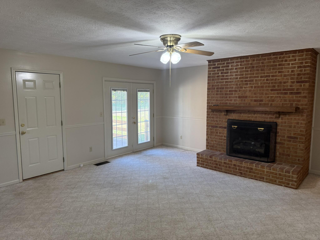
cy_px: 120
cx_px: 160
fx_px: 222
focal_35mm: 24
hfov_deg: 71.6
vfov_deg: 56.8
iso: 200
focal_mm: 6.76
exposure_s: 1/129
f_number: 1.78
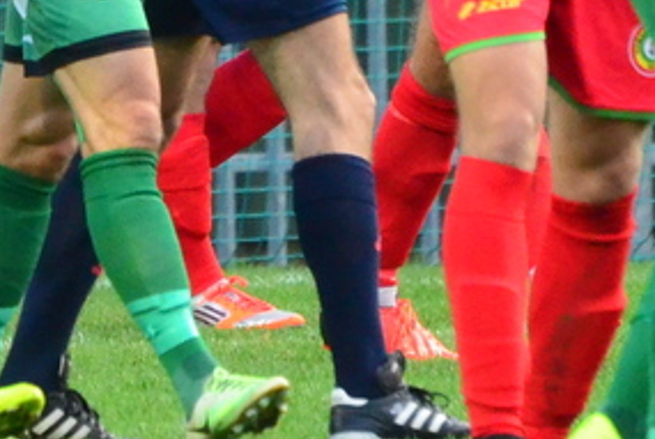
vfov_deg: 0.9
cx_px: 460
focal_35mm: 1515
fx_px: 27607
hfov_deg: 1.4
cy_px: -161
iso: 3200
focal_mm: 240
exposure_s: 1/640
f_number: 5.6
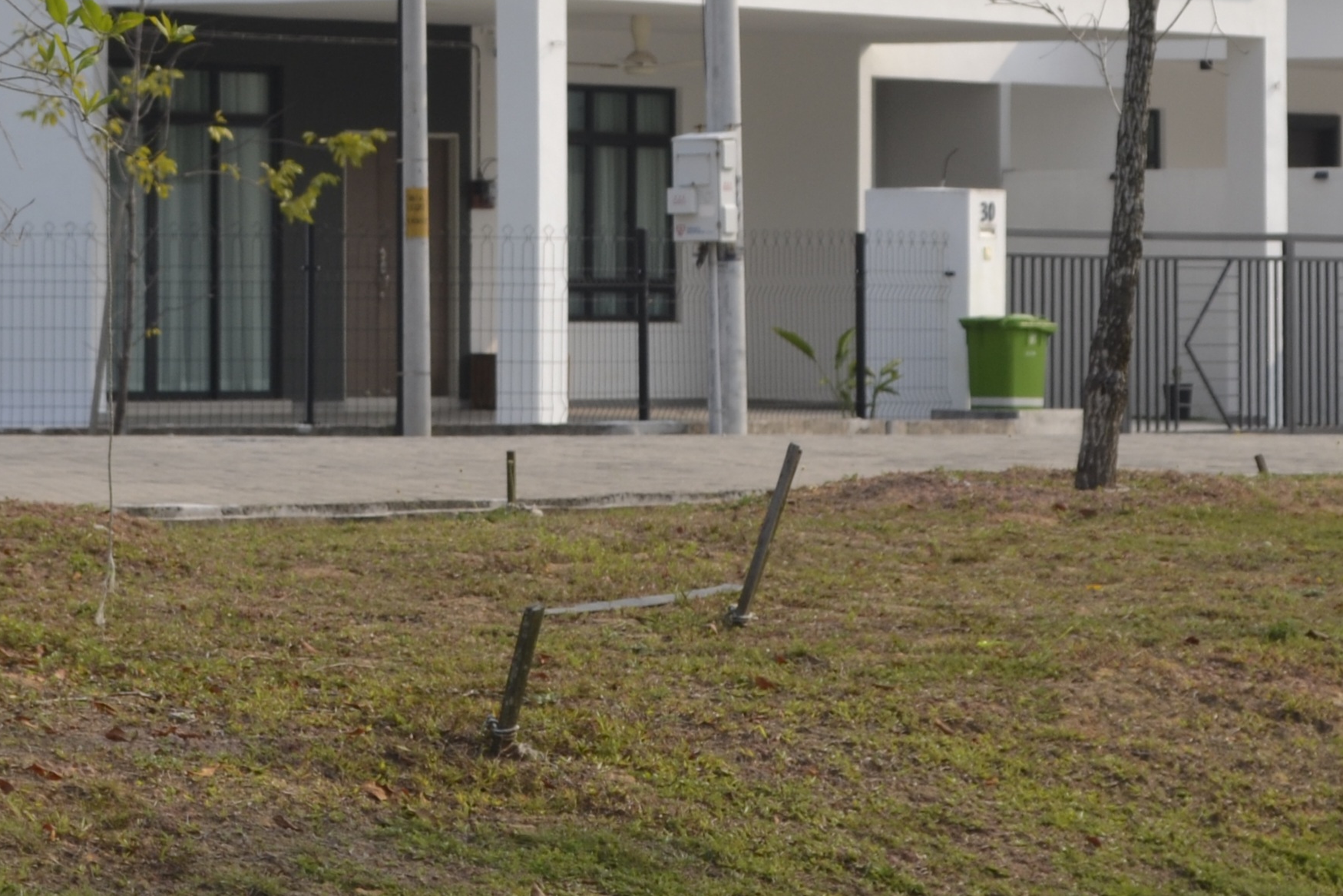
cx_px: 516
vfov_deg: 7.0
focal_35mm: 196
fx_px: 7311
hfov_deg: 10.5
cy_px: -219
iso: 100
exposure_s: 1/200
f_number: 7.1
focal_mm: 52
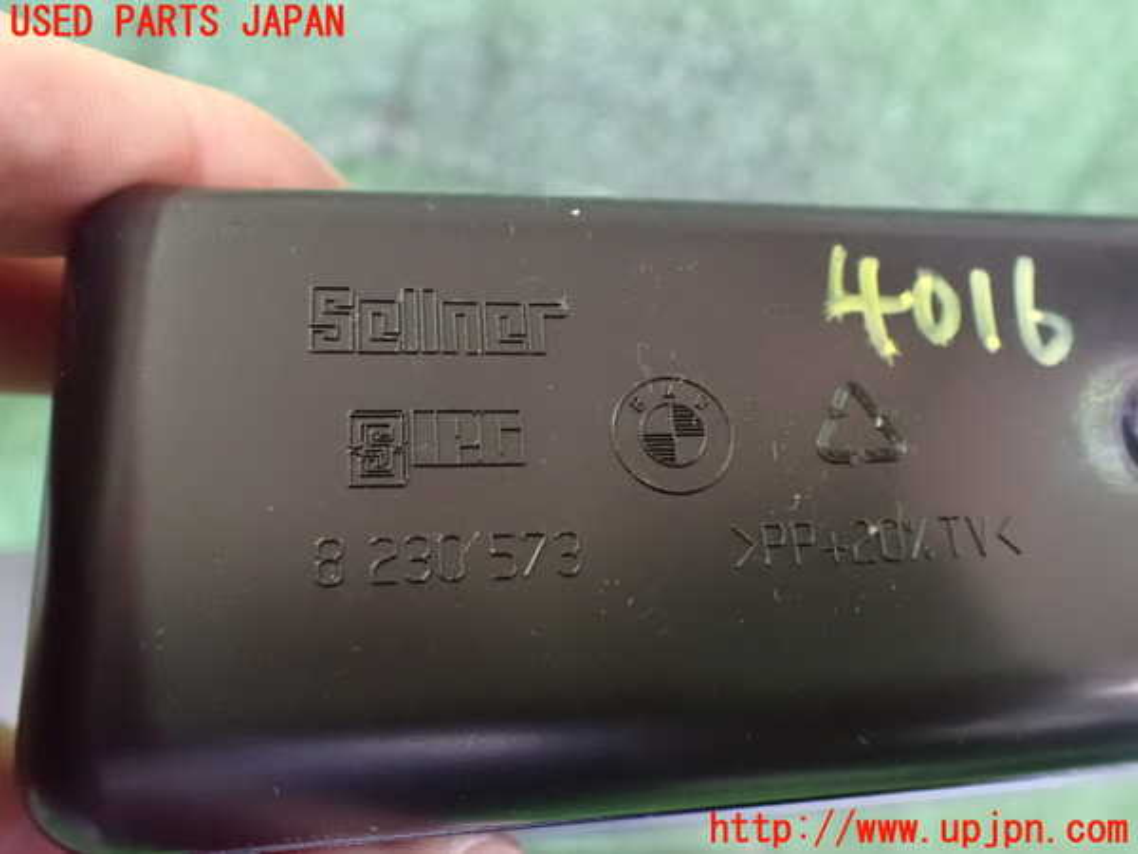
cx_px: 569
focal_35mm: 30
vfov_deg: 46.8
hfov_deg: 60.0
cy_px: 427
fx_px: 986
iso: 1600
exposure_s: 1/30
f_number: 2.3
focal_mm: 5.4
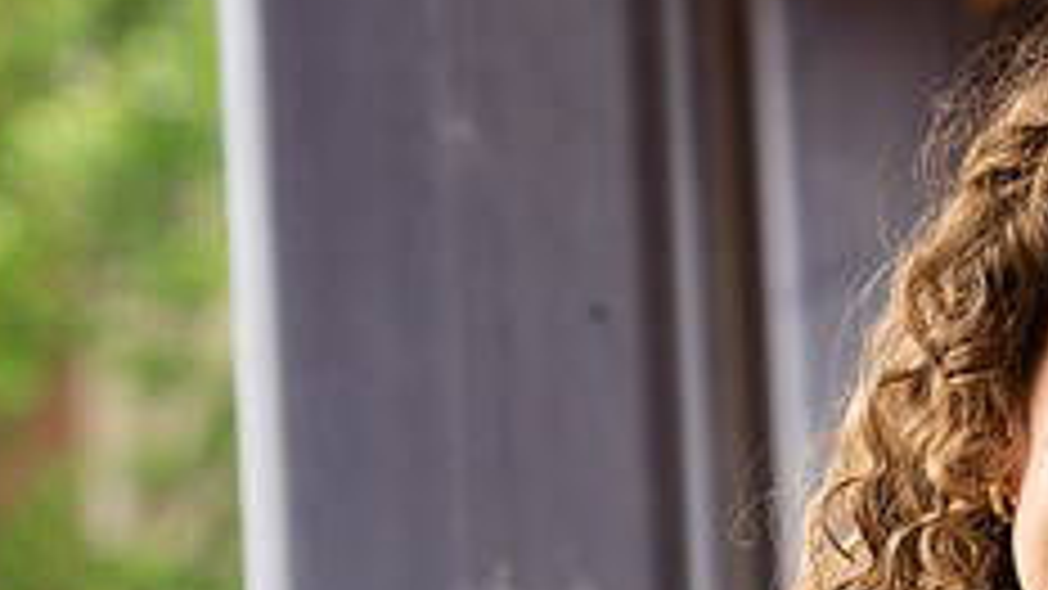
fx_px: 8391
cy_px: 727
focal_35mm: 302
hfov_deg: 7.1
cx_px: 1102
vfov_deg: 4.0
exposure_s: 1/200
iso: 400
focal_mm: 116
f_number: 5.6
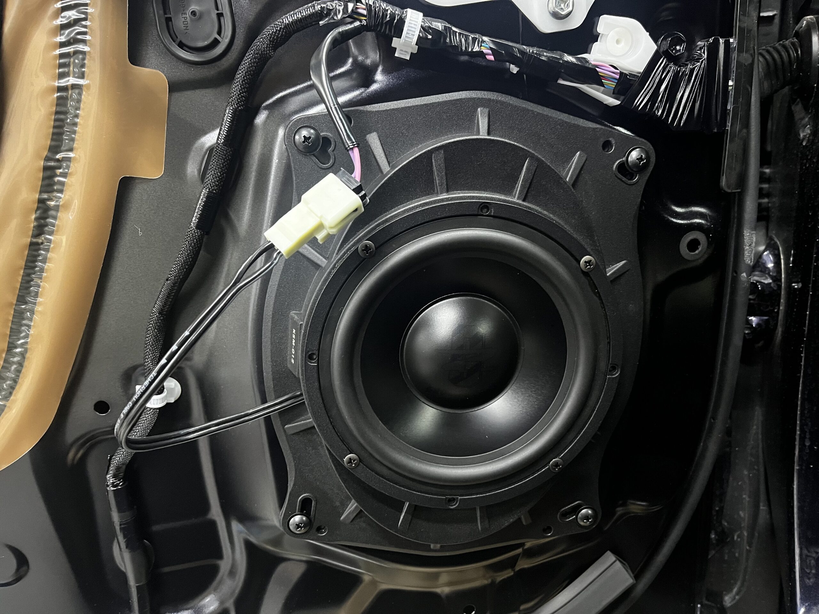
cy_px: 307
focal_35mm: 26
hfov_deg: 67.3
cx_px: 410
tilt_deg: -17.8
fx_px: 615
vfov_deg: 53.1
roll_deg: +7.7
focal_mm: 5.1
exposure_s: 1/25
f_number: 1.6
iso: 500
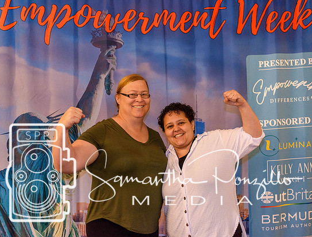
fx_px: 490
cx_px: 156
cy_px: 112
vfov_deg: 27.3
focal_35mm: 54
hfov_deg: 35.4
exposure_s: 1/60
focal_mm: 31
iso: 1250
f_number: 4.2
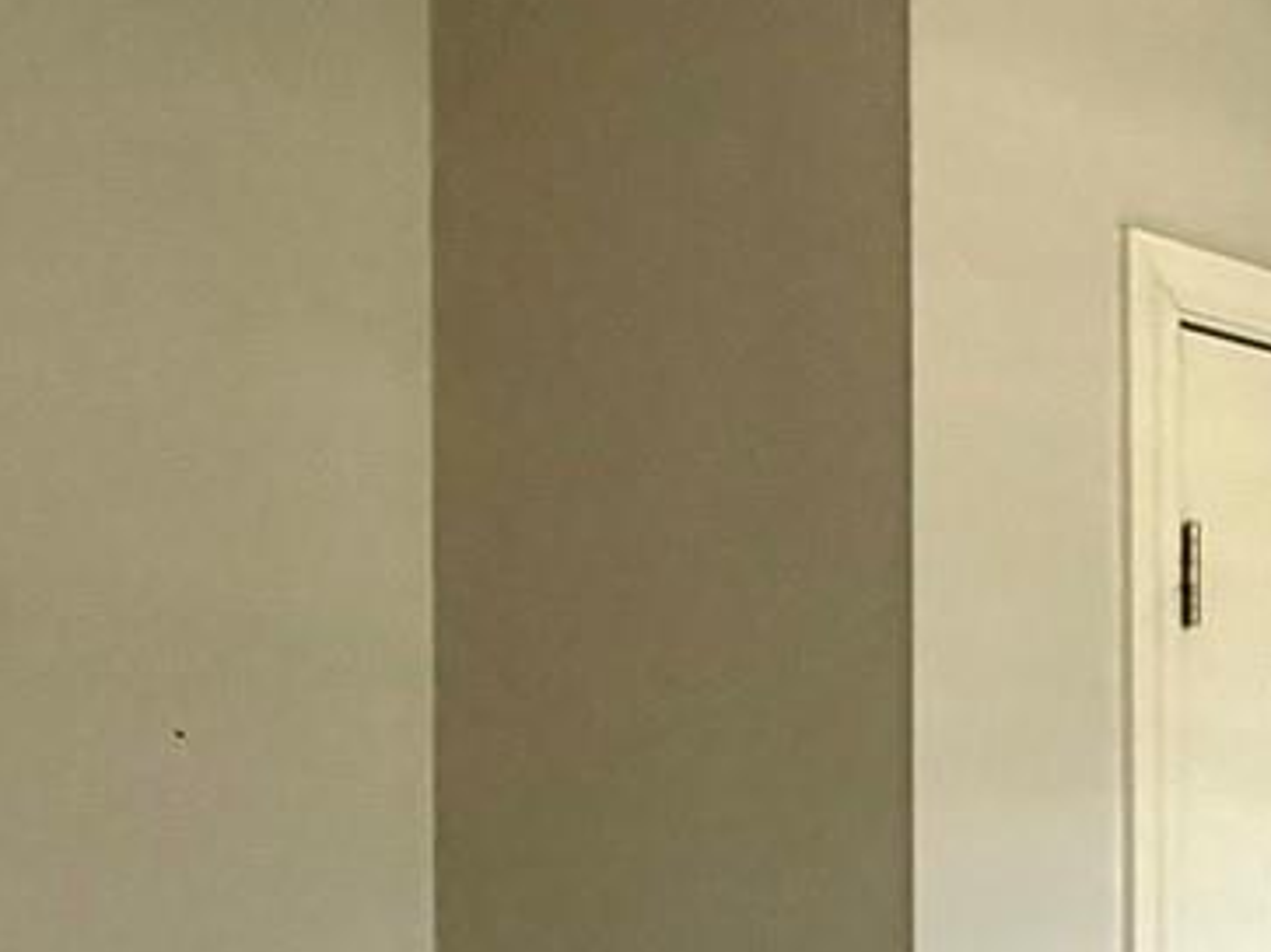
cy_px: 1092
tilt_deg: +0.4
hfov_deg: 17.7
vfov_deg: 17.9
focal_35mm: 79
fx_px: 2900
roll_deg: +0.1
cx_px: 2514
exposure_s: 1/120
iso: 250
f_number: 2.2
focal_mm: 2.22
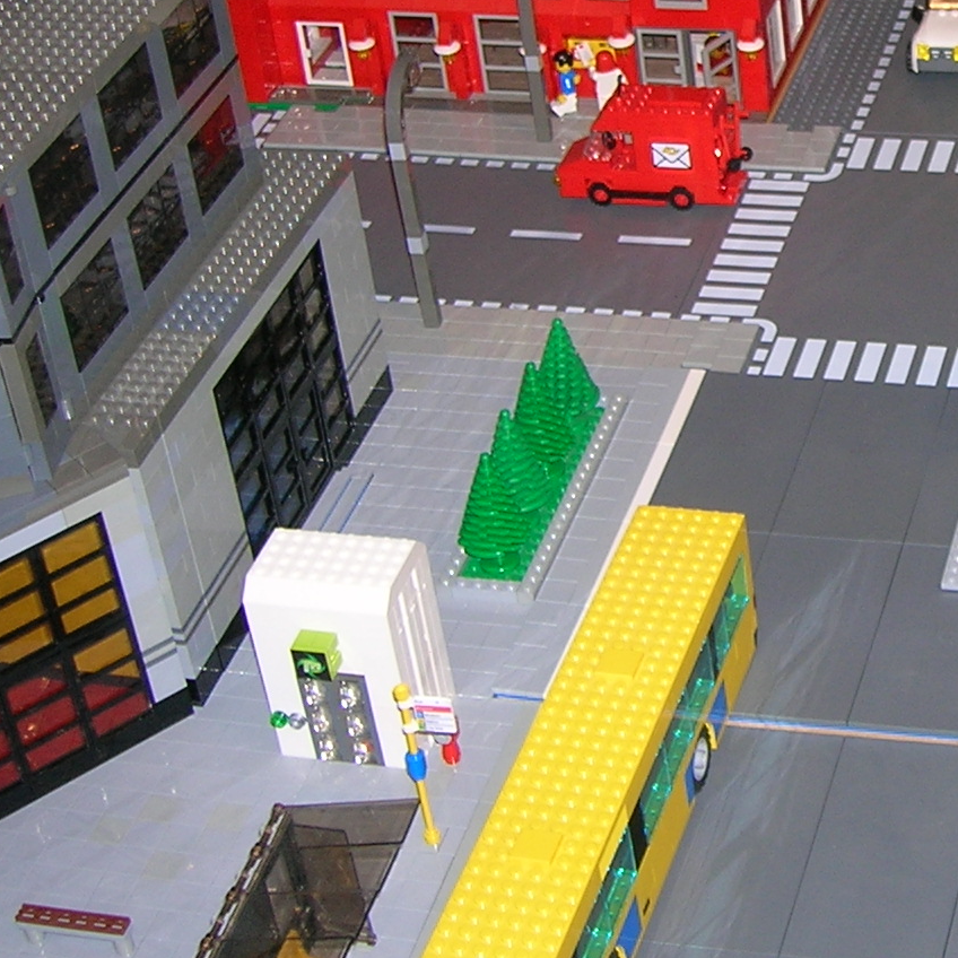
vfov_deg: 21.2
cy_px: 229
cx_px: 987
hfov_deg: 20.6
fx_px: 2536
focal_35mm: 81
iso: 50
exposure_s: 1/60.1
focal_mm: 5.7
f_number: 2.9
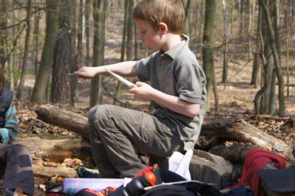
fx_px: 1038
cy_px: 65
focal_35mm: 127
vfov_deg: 10.8
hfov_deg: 16.2
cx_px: 135
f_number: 5.6
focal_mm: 55
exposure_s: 1/125
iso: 100
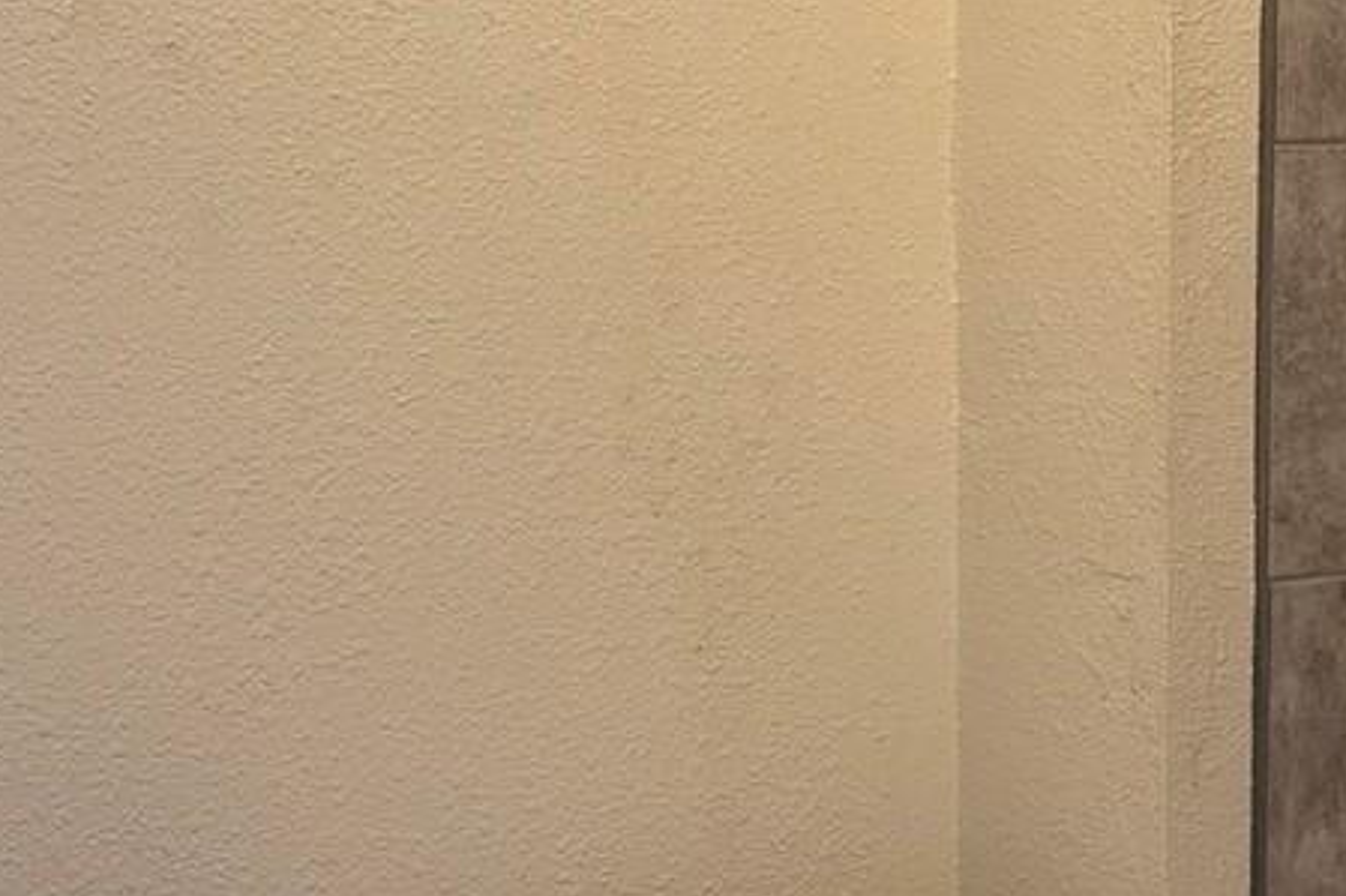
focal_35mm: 89
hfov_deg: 22.7
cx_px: 938
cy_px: 303
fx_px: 3326
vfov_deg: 15.3
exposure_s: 1/121
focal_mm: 6.76
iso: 200
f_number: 1.78
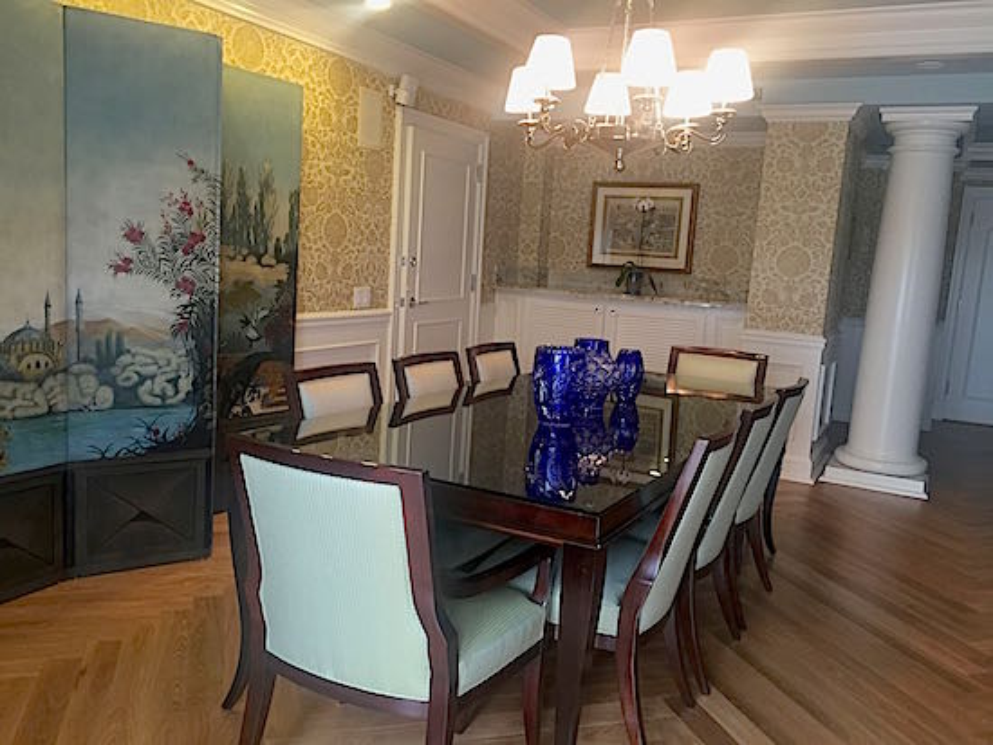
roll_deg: -4.6
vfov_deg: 48.3
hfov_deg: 61.6
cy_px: 372
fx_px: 832
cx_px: 496
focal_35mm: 29
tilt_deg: -7.1
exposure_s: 1/30
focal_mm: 4.15
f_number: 2.2
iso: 125
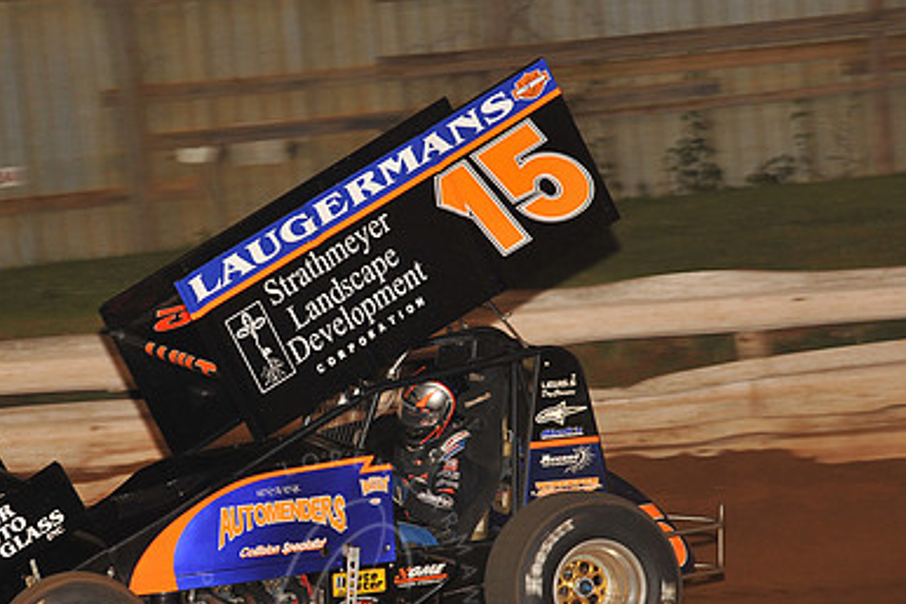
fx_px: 5861
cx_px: 336
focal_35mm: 233
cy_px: 376
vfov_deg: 5.9
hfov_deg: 8.8
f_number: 6.3
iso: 1000
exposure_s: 1/320
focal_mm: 155
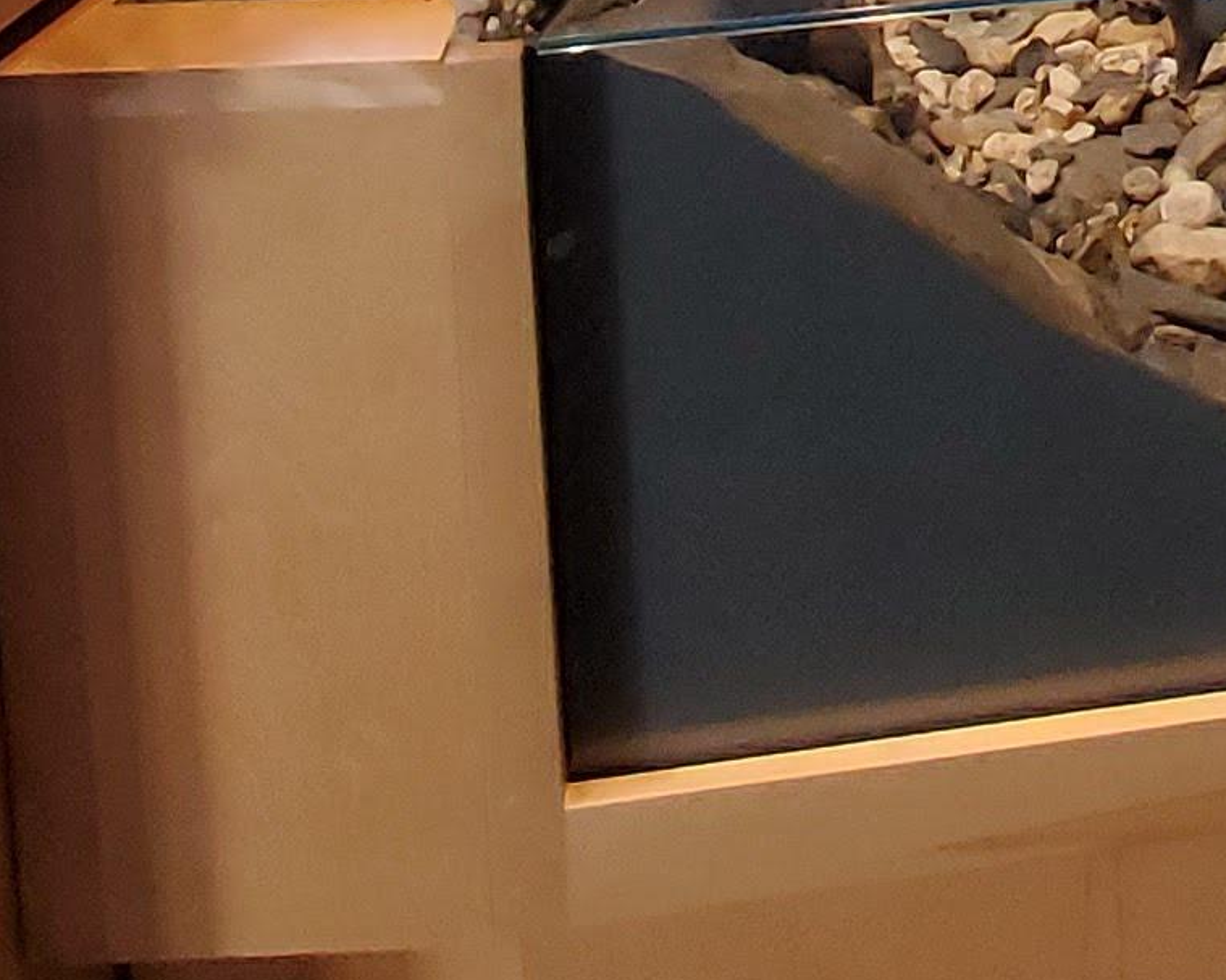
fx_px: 2794
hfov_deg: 22.2
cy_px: -1077
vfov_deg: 15.3
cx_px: 1601
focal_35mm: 77
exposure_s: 1/59
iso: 160
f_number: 2.2
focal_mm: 1.8
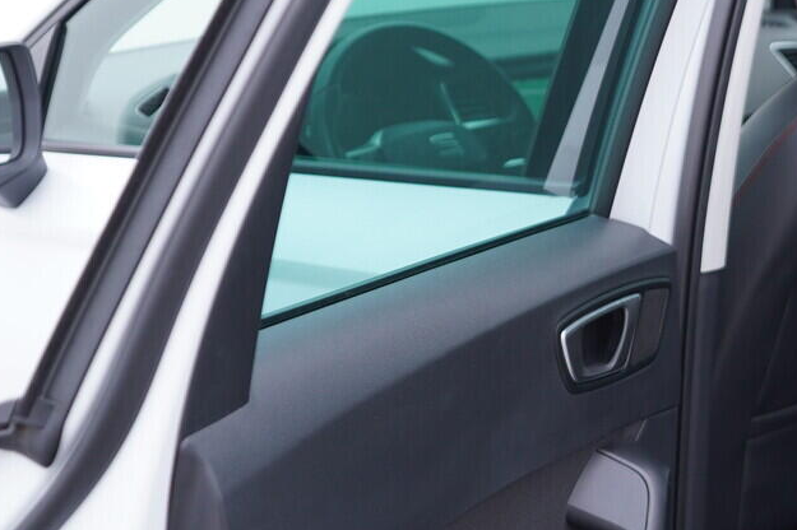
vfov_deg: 16.4
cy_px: 390
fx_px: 1836
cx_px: 884
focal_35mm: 83
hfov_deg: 23.0
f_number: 2.8
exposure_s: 1/40
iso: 125
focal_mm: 24
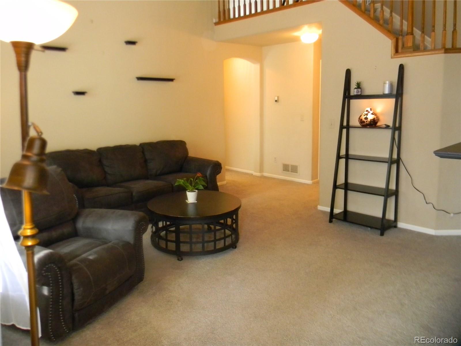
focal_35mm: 28
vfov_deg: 49.7
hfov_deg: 63.4
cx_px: 230
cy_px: 173
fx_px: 373
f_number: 3.5
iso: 400
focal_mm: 5
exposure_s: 1/25
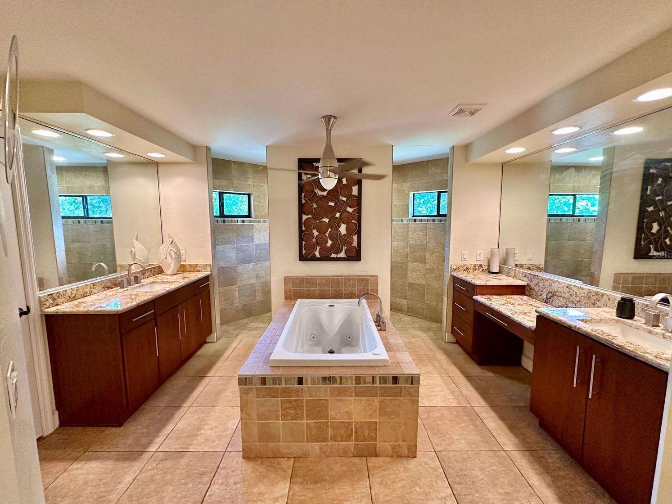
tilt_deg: -6.5
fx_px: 291
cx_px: 334
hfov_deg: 98.2
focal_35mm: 15
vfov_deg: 81.8
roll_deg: -0.2
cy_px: 254
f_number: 2.2
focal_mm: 2.22
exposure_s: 1/60
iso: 320
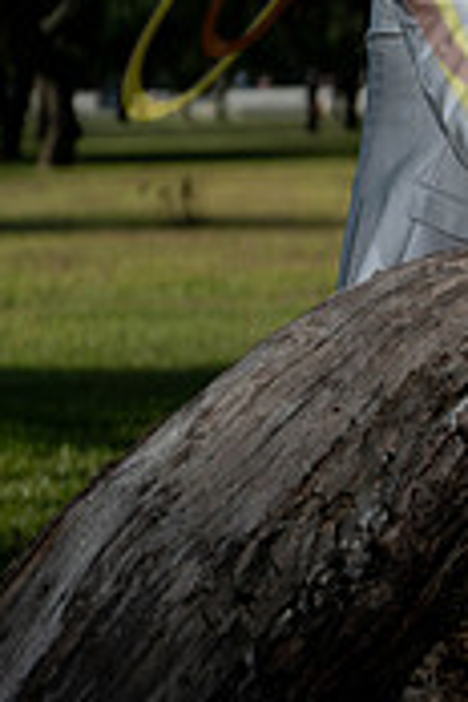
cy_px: -101
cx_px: 561
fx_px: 2983
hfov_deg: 8.9
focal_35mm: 153
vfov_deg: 13.1
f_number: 2.5
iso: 200
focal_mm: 59
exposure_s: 1/5000
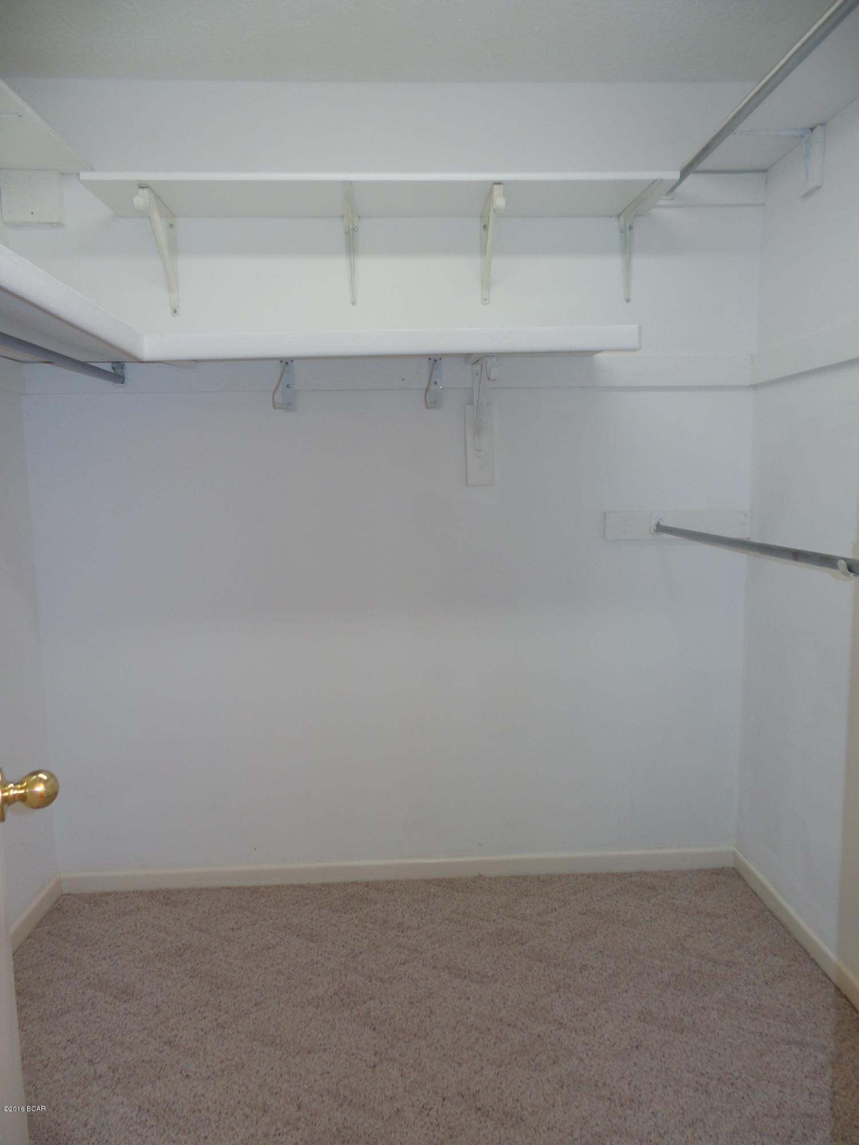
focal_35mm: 23
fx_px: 761
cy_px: 572
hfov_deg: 58.9
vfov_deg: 73.9
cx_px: 430
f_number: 2.8
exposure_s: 1/30
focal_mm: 4.1
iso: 100
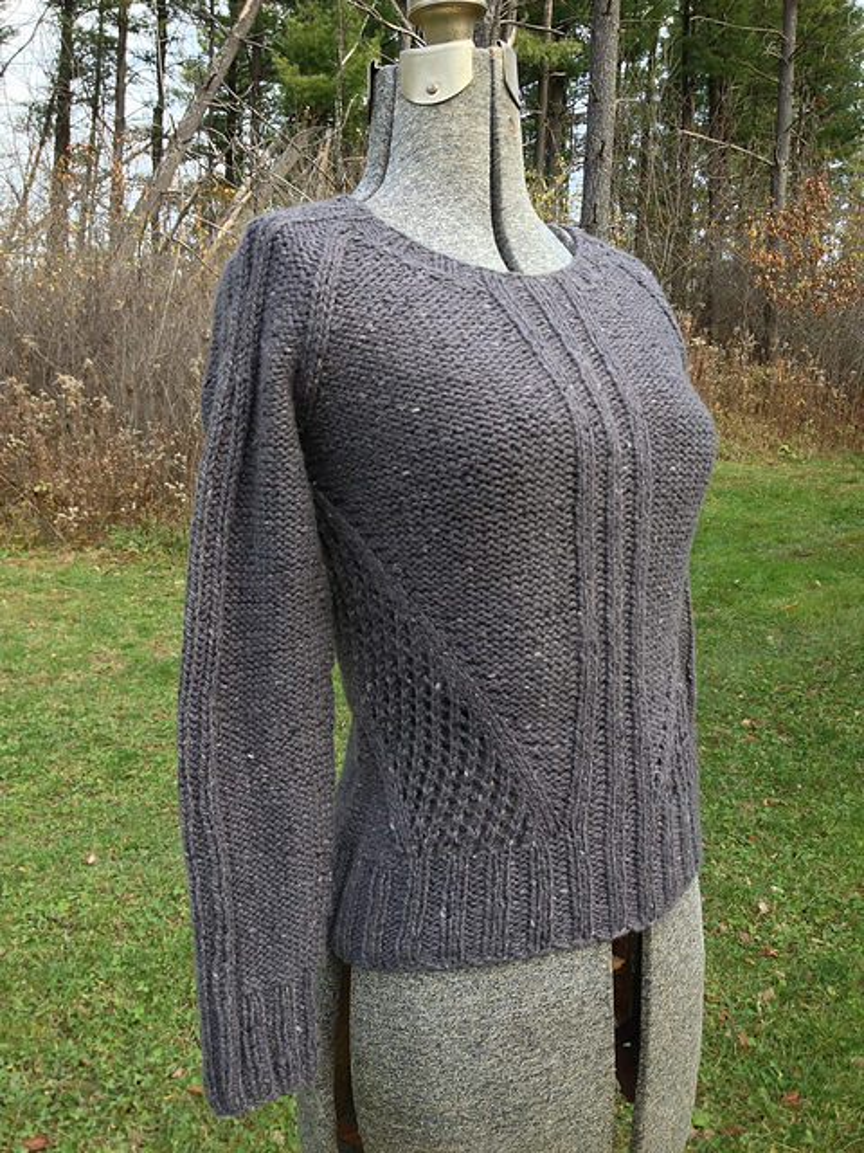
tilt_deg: -7.9
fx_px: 1165
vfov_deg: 52.6
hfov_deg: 40.7
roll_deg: -2.4
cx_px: 432
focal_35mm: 35
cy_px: 576
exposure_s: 1/120
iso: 50
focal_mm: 4.28
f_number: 2.4
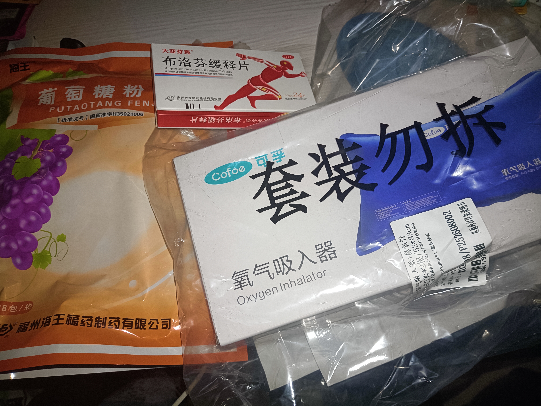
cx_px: 270
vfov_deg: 53.1
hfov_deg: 67.3
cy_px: 203
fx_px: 406
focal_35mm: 26
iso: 1105
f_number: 1.8
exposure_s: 1/33.3
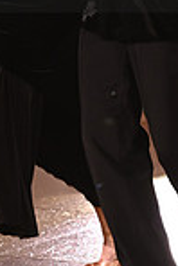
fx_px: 3537
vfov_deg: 4.3
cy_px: -47
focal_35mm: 478
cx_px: 107
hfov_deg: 2.9
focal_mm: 122
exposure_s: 1/200
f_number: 5
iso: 2000
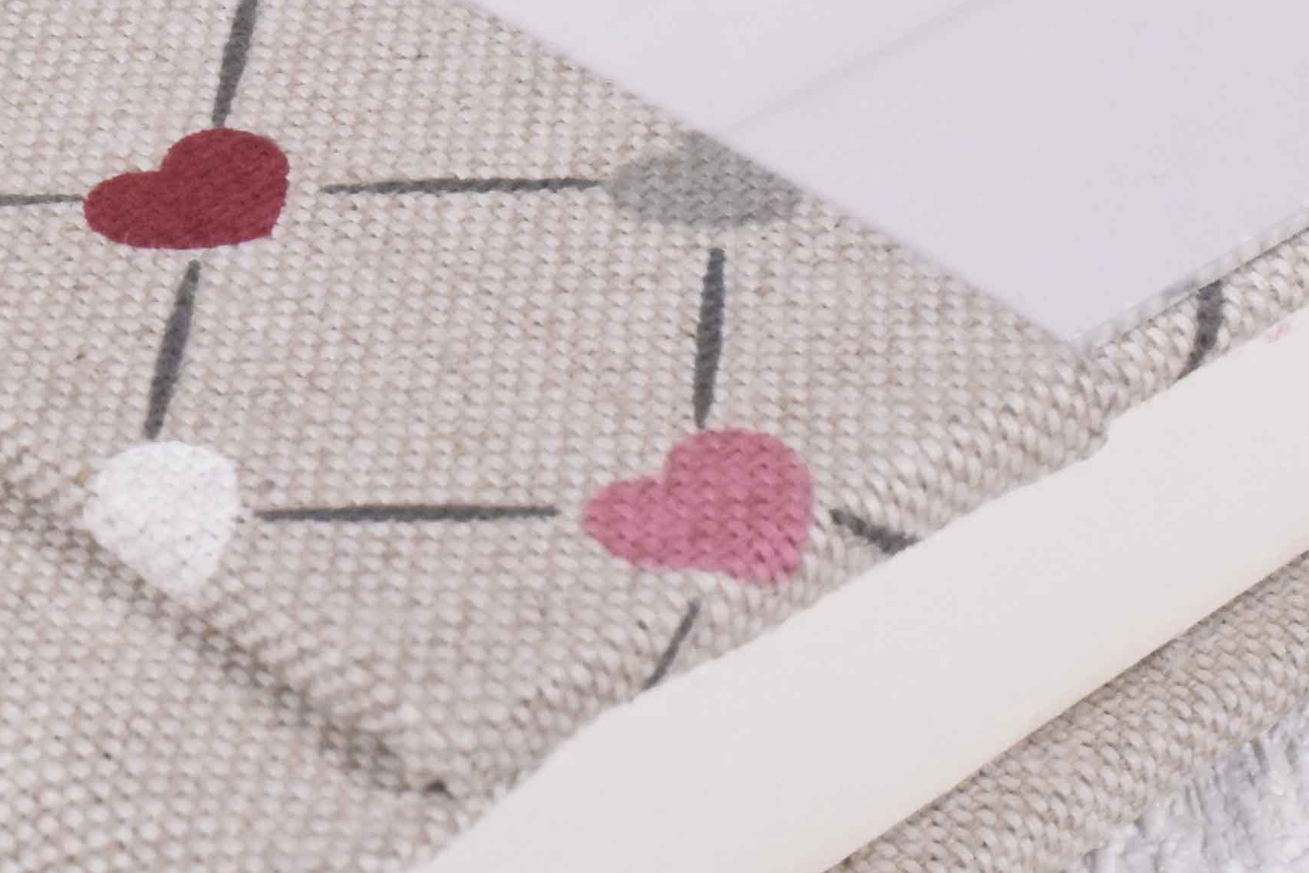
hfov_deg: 13.5
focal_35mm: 152
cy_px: 126
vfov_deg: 9.0
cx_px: 806
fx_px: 5518
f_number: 14
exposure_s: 1/200
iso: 3200
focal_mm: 29
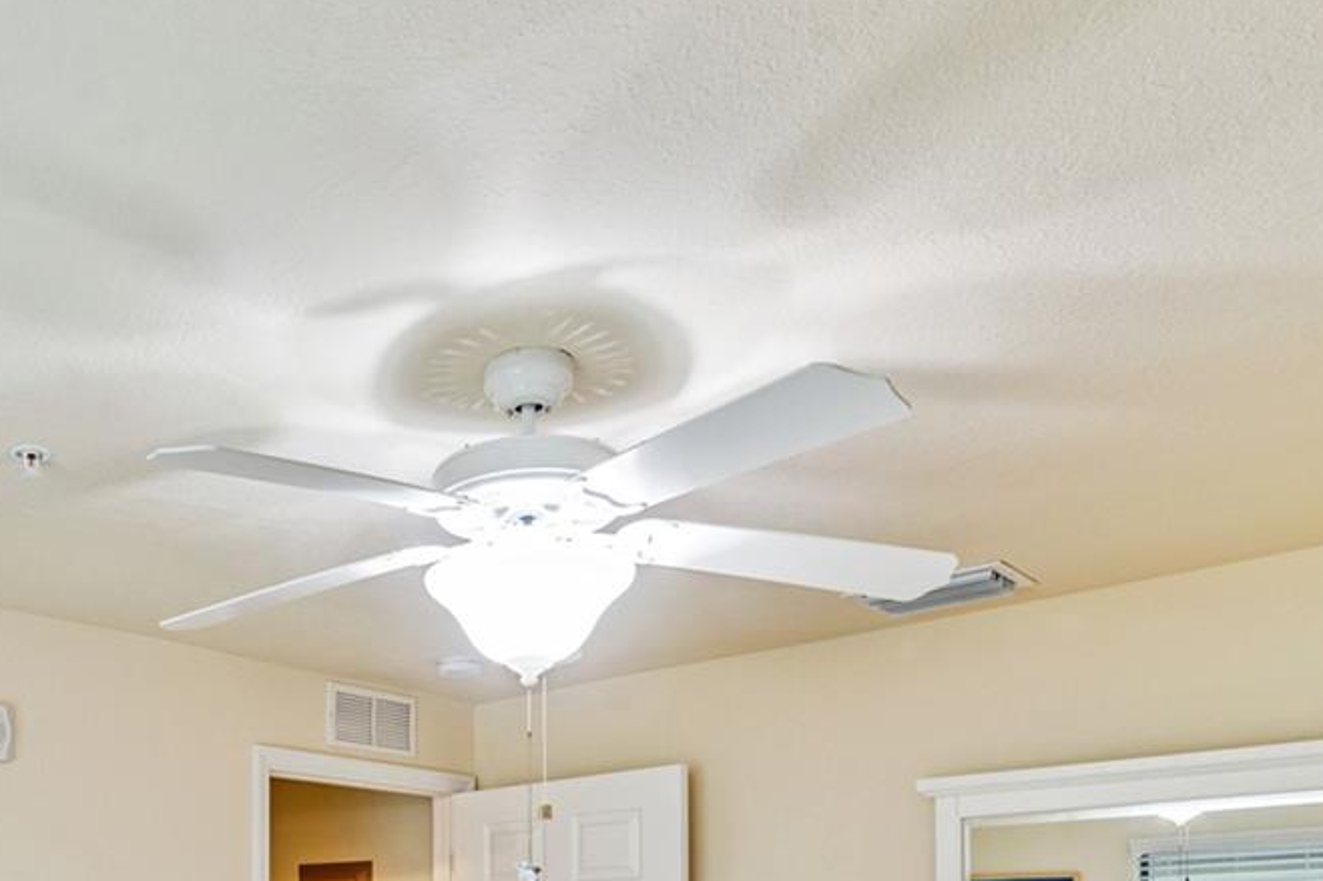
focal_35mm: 34
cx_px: 227
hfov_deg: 51.6
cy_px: 994
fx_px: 1249
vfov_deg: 33.3
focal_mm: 14
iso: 160
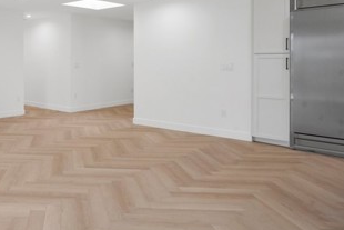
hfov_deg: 51.3
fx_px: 315
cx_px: 41
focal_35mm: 33
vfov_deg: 38.8
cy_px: 52
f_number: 10
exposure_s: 1/30
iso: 1000
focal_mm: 16
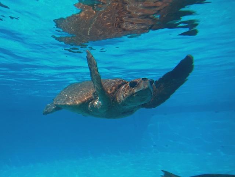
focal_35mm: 26
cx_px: 118
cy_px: 88
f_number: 1.6
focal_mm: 5.1
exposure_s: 1/1623
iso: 50
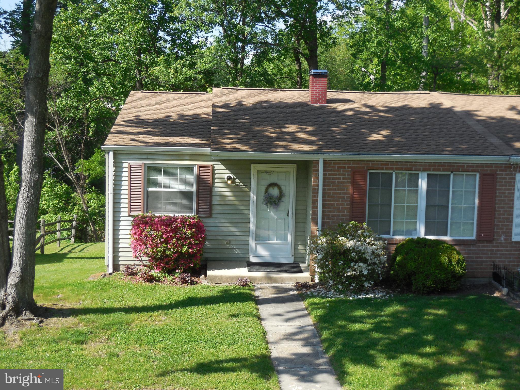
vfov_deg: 27.5
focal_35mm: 53
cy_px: 195
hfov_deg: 36.2
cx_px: 260
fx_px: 796
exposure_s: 1/500
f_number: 4
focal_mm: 9.4
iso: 125
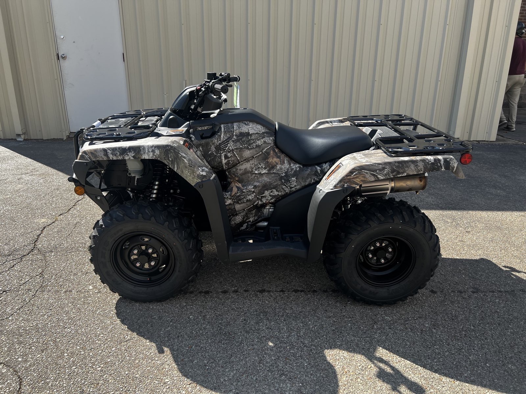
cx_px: 263
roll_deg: +0.6
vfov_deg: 53.1
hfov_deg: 67.3
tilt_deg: -18.4
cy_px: 197
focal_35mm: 26
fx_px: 395
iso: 50
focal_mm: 5.7
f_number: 1.5
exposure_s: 1/1252
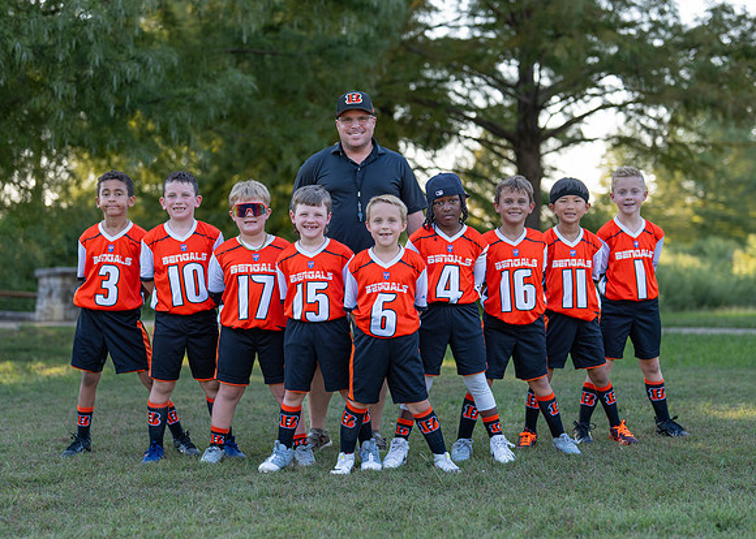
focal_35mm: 64
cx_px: 389
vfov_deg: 22.3
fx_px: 1367
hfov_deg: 30.9
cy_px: 278
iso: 160
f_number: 1.8
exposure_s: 1/800
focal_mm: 50
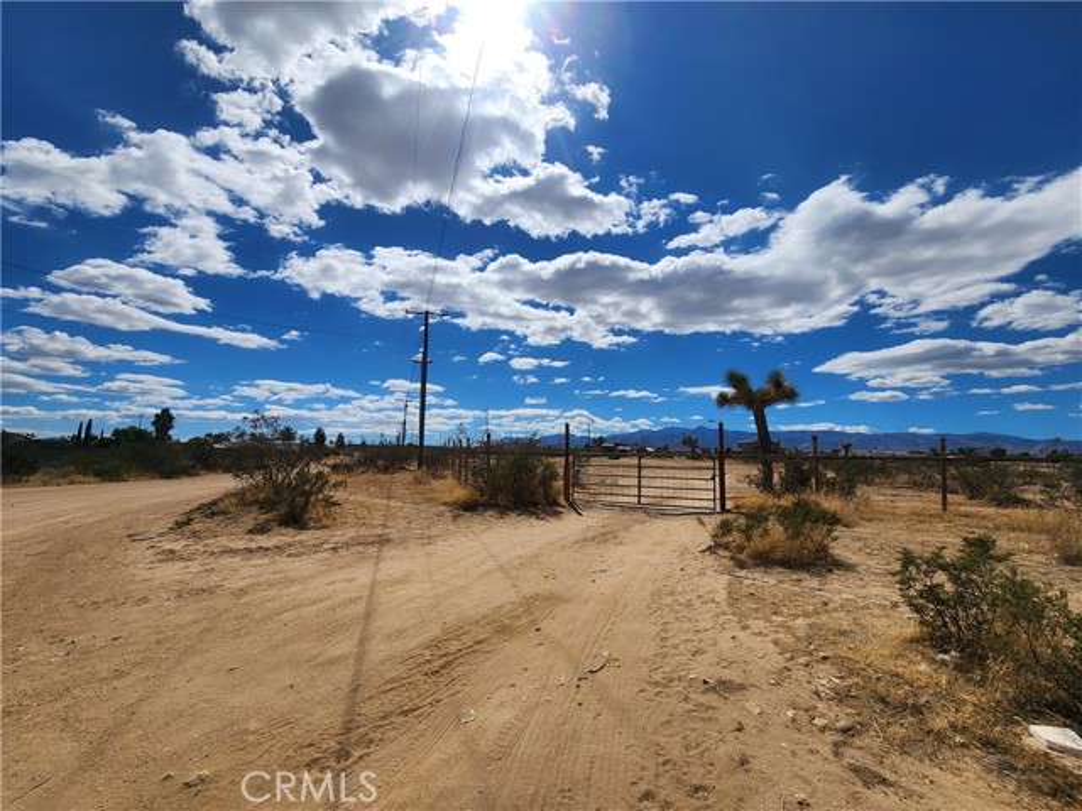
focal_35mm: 13
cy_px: 406
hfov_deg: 106.2
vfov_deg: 89.9
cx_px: 541
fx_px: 406
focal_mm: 2.2
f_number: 2.2
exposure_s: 1/7276
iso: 50
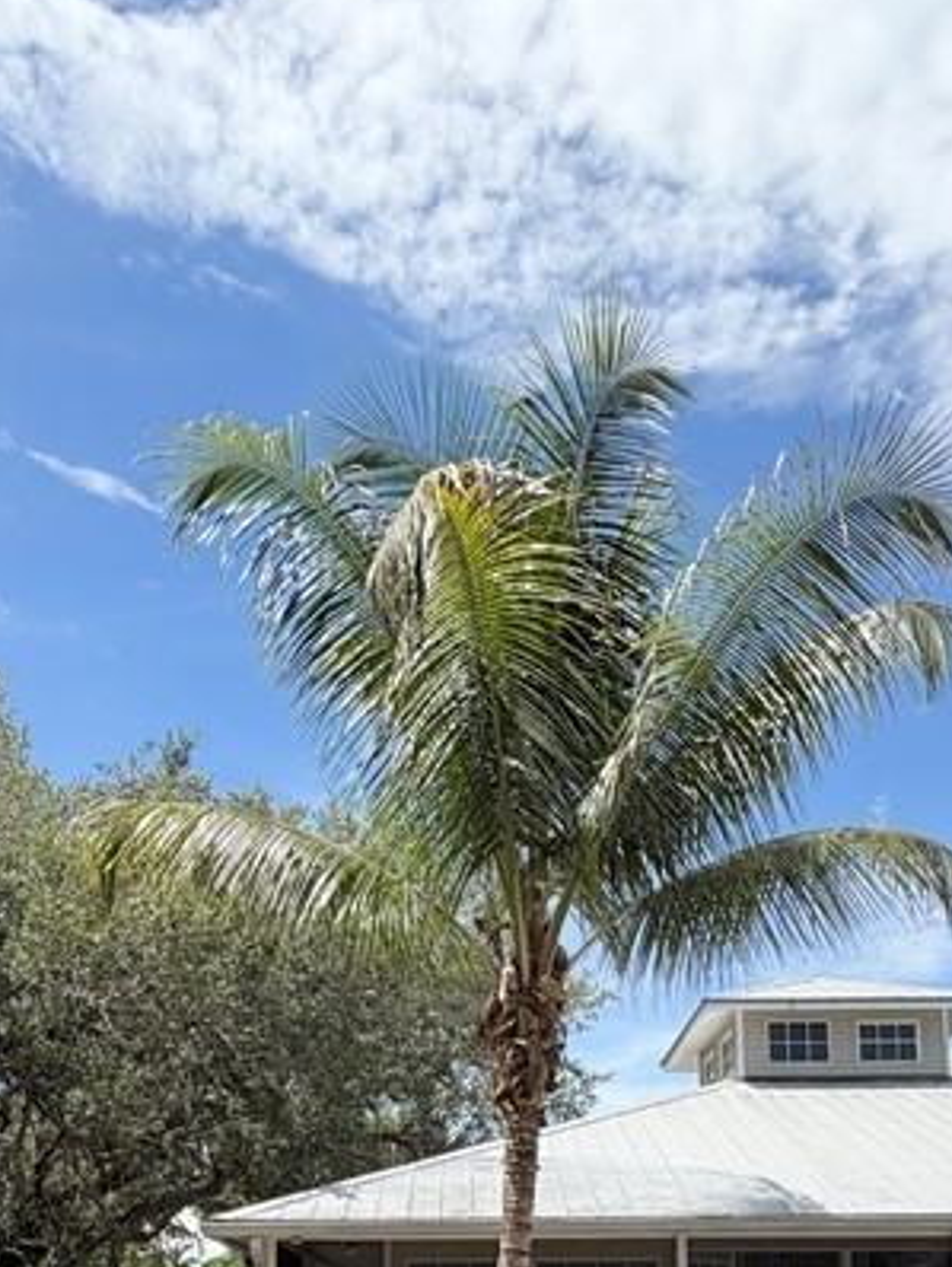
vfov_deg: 46.2
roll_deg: +0.9
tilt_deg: +9.1
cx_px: 494
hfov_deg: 39.7
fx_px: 1319
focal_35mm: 36
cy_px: 1149
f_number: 2.2
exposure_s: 1/853
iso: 20
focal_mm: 2.22
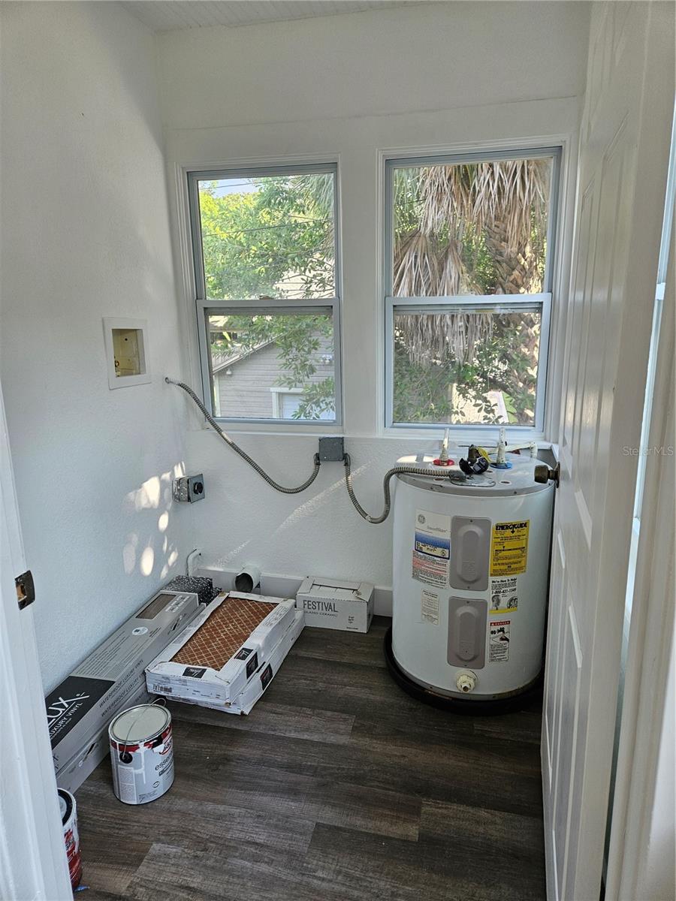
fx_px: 599
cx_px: 338
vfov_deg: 73.9
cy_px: 450
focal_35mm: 23
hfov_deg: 58.9
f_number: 1.8
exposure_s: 1/207
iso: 80
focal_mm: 5.4
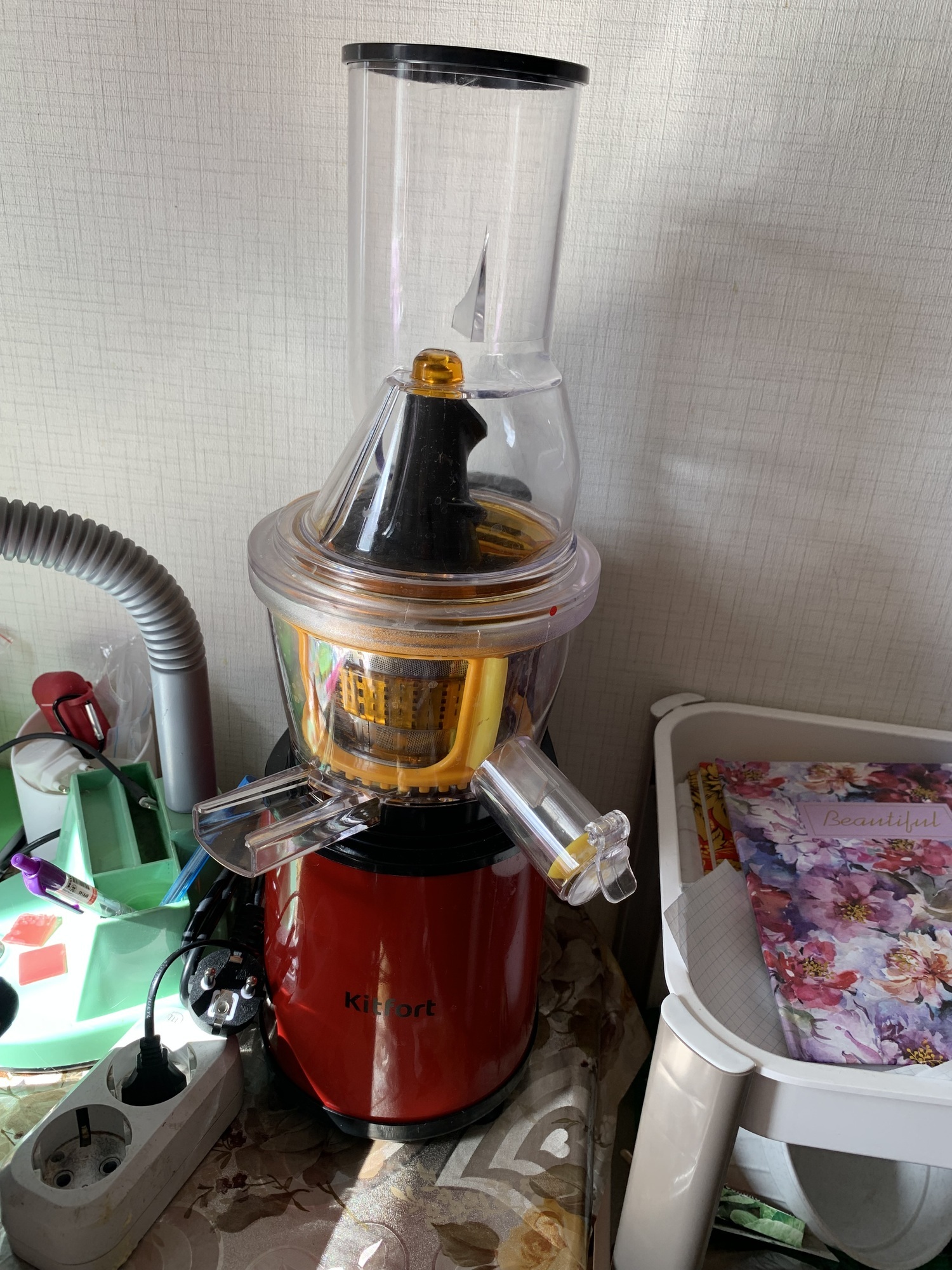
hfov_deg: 53.1
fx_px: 953
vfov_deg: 67.3
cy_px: 635
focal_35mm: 26
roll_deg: -3.6
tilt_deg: -26.7
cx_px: 476
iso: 25
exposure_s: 1/121
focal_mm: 4.25
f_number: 1.8
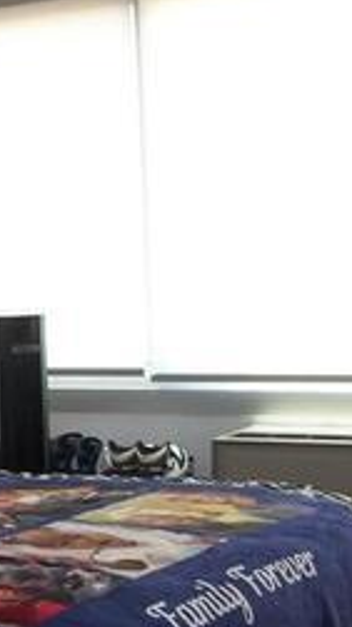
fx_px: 1478
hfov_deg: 12.2
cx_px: -320
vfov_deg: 23.7
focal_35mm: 89
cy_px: 467
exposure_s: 1/60
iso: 160
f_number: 2.9
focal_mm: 5.7
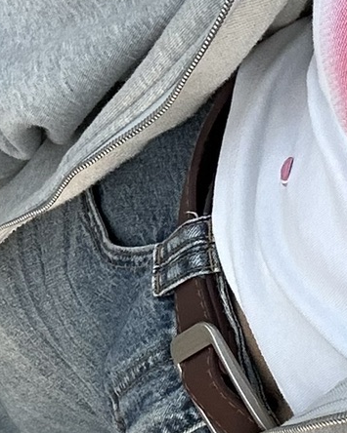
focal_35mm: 132
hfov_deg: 11.7
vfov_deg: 14.6
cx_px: 161
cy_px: 145
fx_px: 1695
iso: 50
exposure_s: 1/121
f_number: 1.9
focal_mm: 2.69
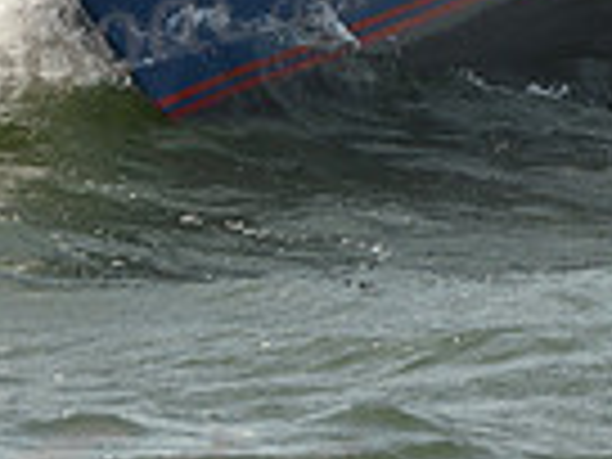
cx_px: 603
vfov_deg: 5.1
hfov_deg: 6.9
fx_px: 5074
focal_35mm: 287
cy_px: -241
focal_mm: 70
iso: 250
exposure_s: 1/800
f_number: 9
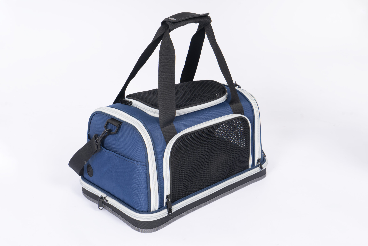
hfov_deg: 40.3
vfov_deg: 27.5
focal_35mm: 49
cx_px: 184
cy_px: 123
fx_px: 501
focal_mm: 49
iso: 100
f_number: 11
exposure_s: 1/100
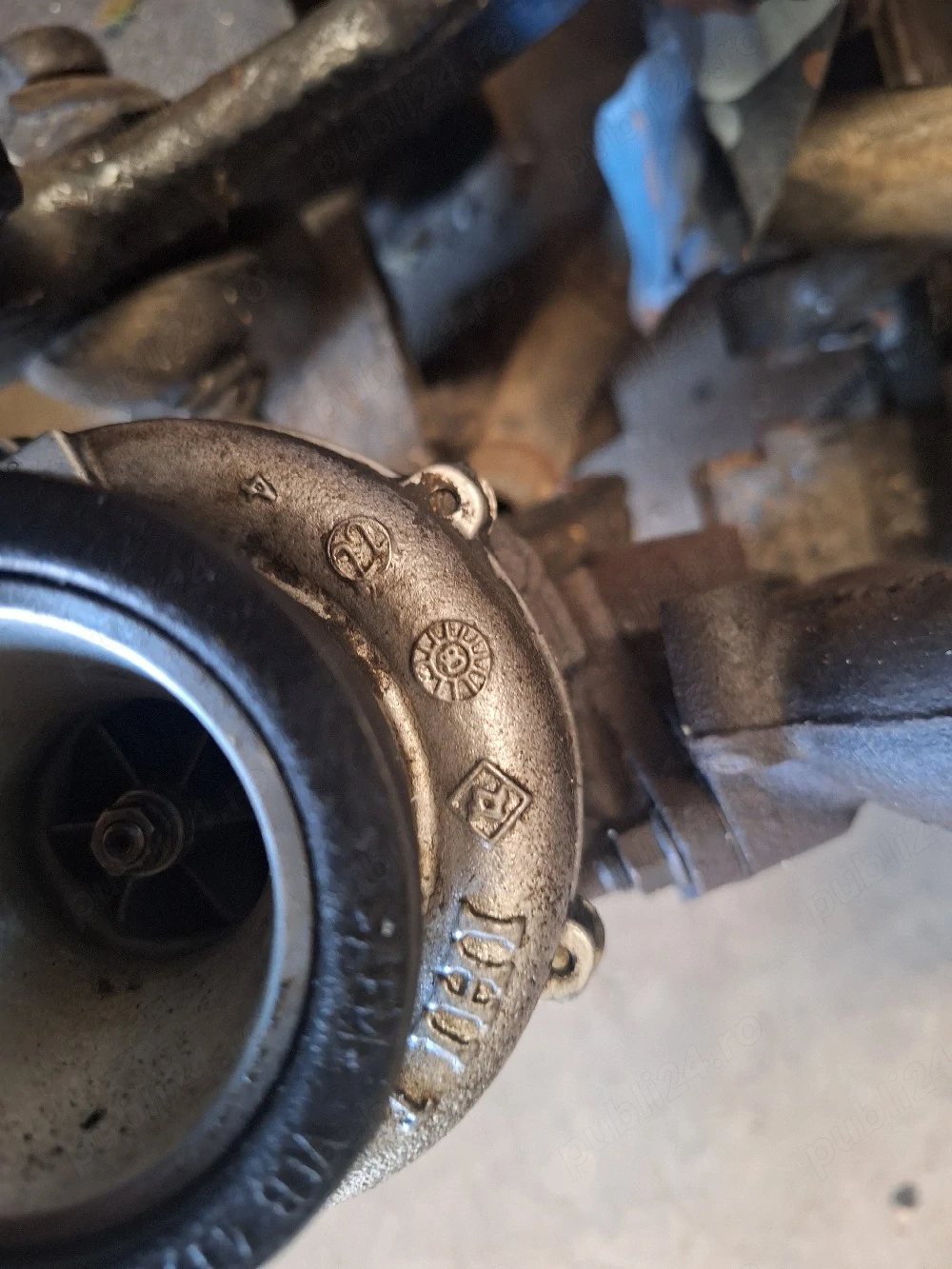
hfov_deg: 58.9
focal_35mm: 23
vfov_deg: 73.9
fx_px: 843
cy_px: 634
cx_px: 476
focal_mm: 5.54
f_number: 1.8
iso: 500
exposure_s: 1/20
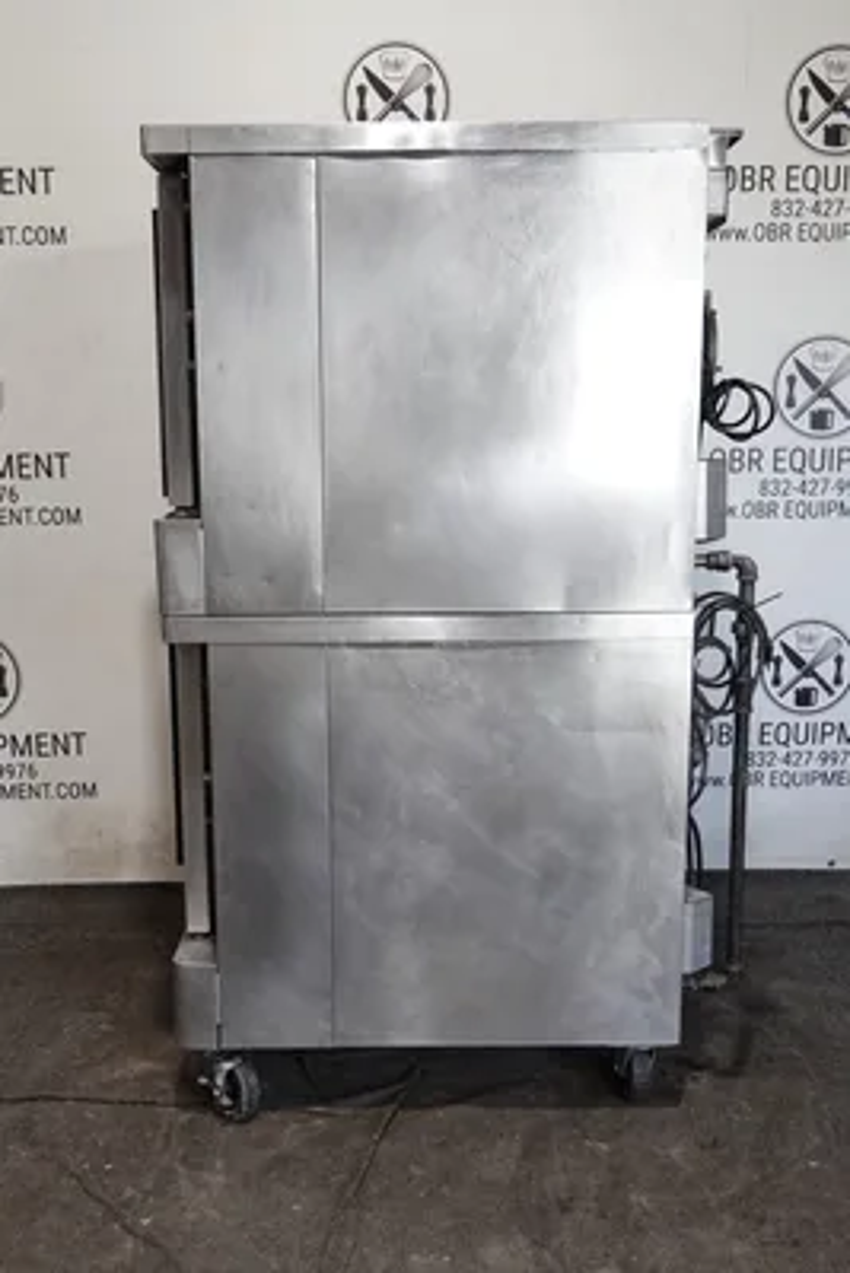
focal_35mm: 36
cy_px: 636
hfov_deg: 36.9
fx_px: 1274
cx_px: 425
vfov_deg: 53.1
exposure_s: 1/40
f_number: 3.5
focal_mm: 13.29
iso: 500
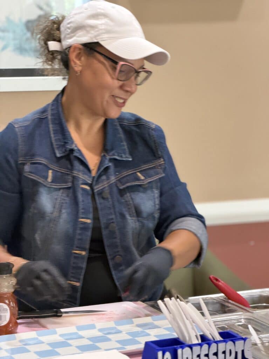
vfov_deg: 19.6
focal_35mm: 100
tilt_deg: -8.0
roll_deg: -1.1
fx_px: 1036
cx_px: 134
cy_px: 180
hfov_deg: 14.8
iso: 640
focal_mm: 16.89
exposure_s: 1/60
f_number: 2.8
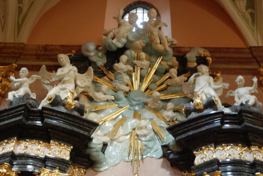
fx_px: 436
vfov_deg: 22.8
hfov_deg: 33.6
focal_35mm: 60
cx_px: 135
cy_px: 88
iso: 1000
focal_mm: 35
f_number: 4.2
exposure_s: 1/20
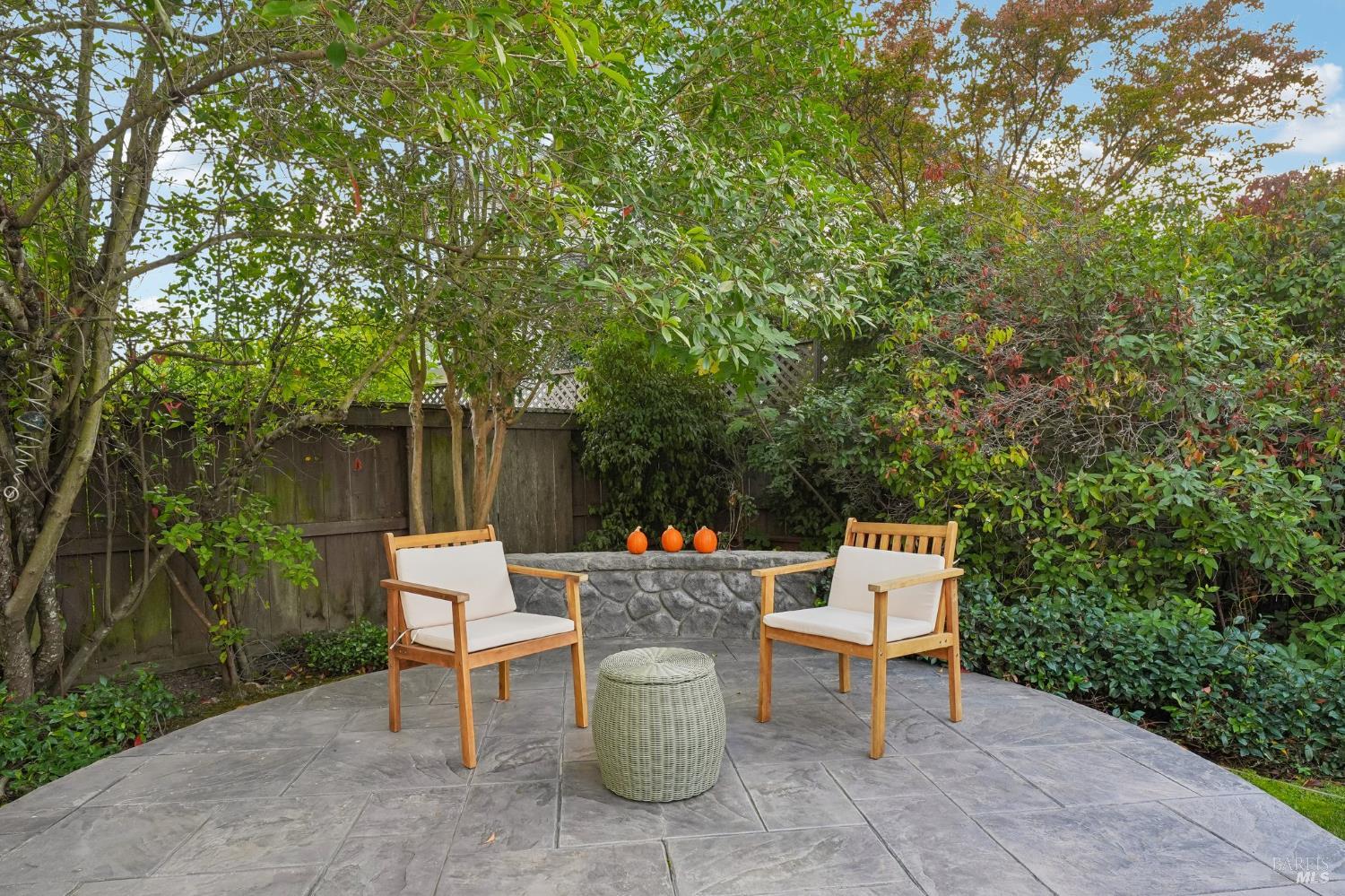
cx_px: 672
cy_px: 448
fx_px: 721
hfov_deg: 86.0
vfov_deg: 63.7
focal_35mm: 19
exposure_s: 1/100
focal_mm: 19.3
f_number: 8
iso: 500
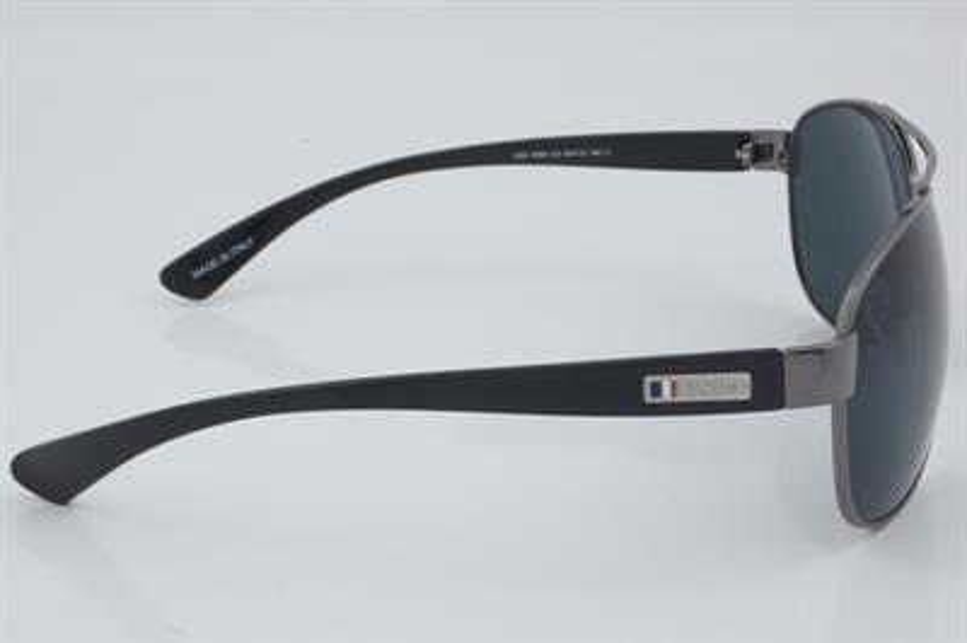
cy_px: 322
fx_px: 2013
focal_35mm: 75
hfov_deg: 27.0
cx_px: 484
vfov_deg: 18.2
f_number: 32
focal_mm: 50
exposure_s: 1/3
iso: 100
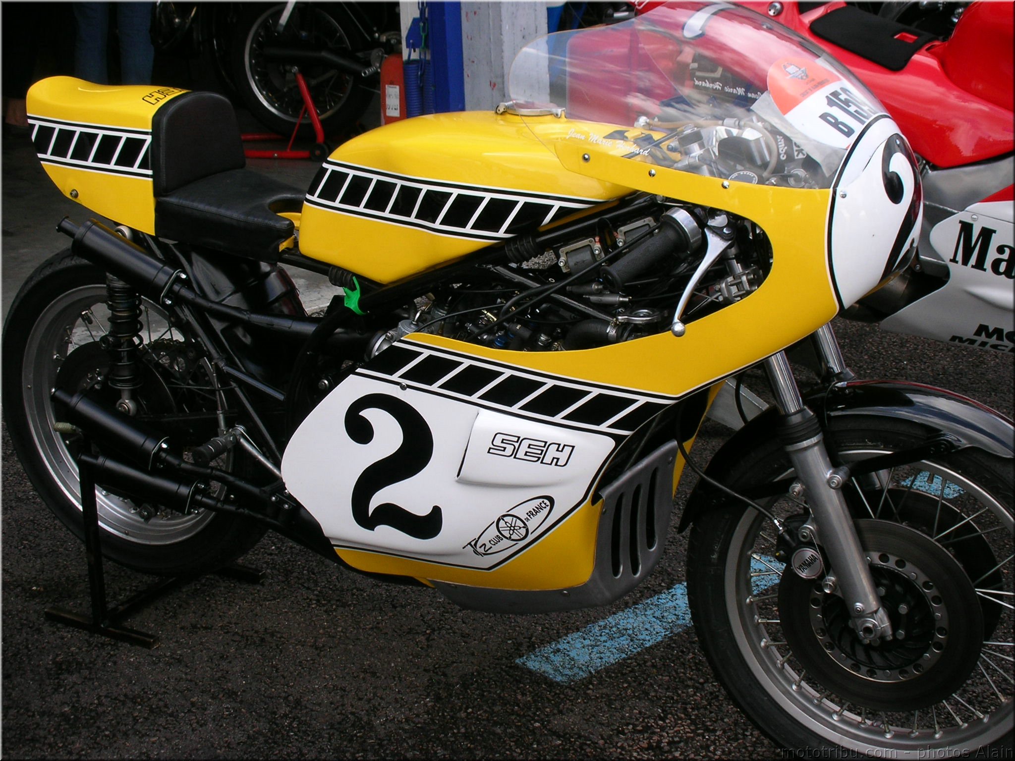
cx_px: 508
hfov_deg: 31.7
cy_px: 380
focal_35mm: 61
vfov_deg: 24.0
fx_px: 1789
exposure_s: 1/150
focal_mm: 10.1
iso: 50
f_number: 4
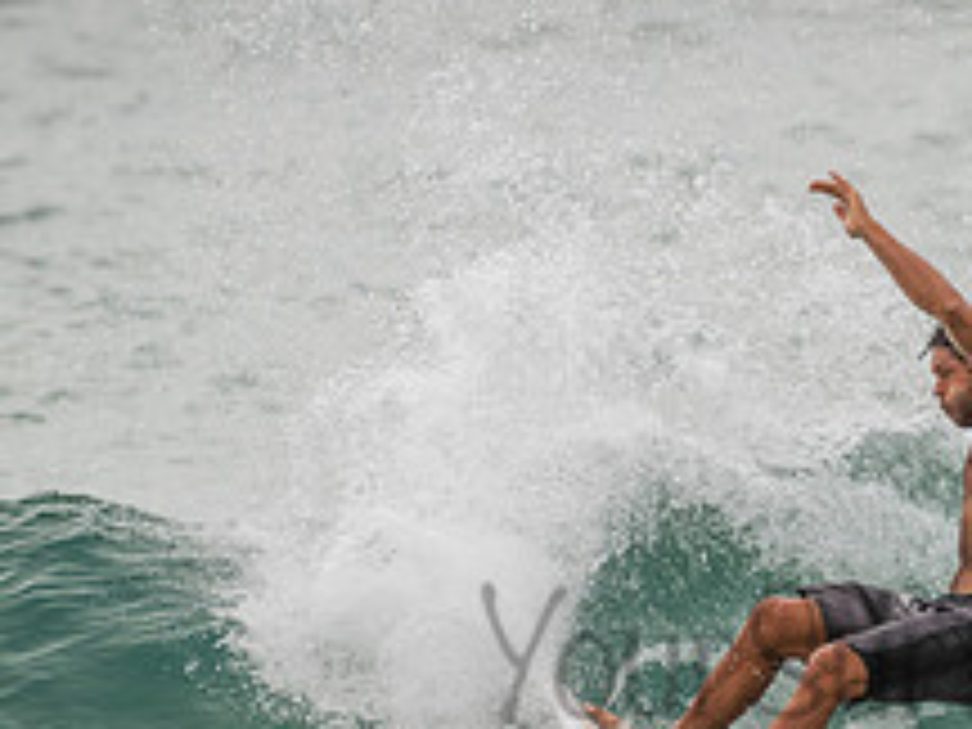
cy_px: 614
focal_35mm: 1290
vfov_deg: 1.2
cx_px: 945
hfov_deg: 1.5
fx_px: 36223
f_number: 5.6
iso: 320
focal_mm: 500
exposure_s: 1/2000
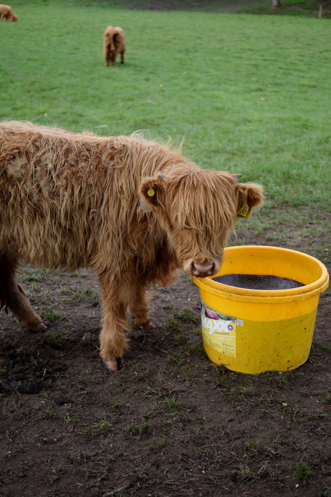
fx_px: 724
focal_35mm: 52
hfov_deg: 25.8
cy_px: 248
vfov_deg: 37.9
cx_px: 166
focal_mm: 35
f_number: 1.8
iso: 100
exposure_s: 1/1600
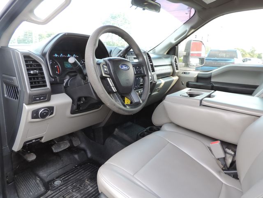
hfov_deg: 71.6
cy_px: 99
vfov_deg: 56.8
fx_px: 182
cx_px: 132
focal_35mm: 24
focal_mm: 4.3
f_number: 3
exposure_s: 1/30
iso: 80
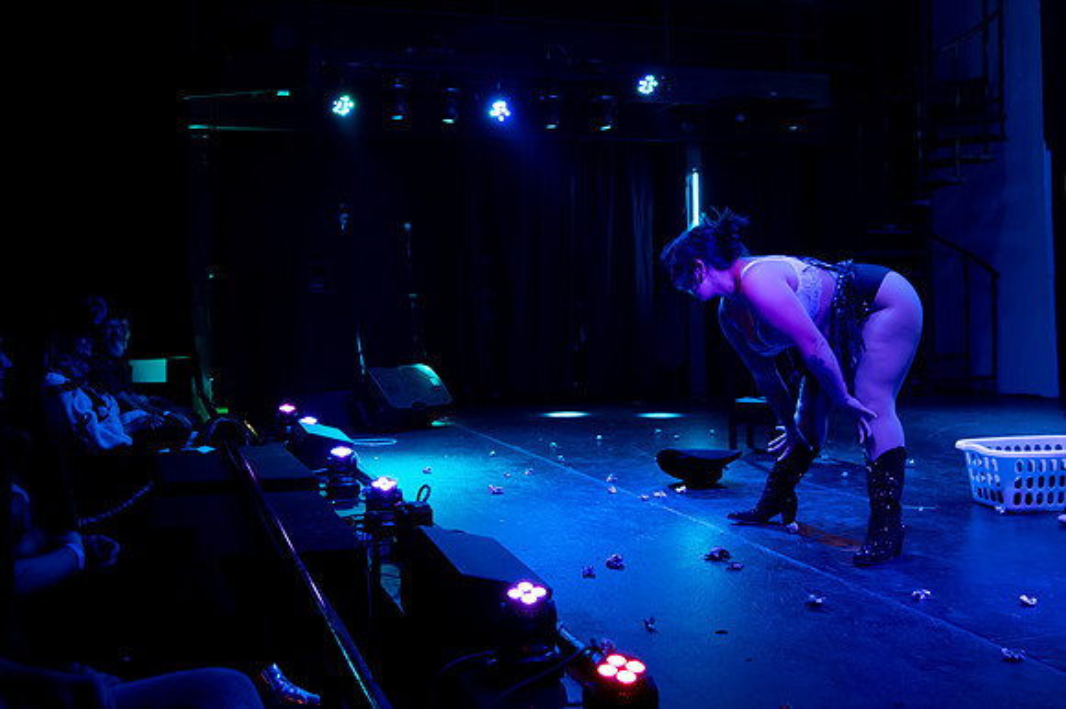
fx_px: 1122
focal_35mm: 38
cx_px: 533
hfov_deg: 50.8
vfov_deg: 34.9
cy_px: 275
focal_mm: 30
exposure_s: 1/160
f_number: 4
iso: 3200
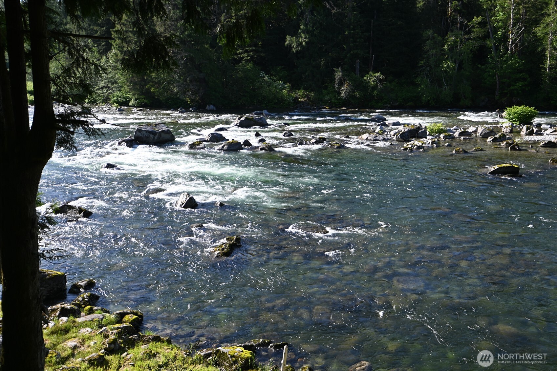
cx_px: 278
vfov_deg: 36.9
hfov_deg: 53.1
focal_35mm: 36
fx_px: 557
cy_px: 186
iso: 160
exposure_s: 1/250
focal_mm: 24
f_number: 5.6
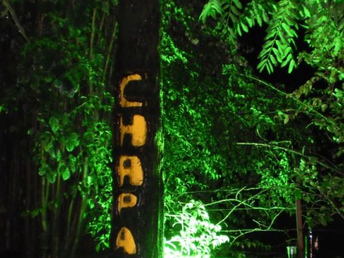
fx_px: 557
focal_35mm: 56
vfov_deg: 26.0
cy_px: 166
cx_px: 218
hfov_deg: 34.1
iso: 400
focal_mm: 6.3
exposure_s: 1/30
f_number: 3.1
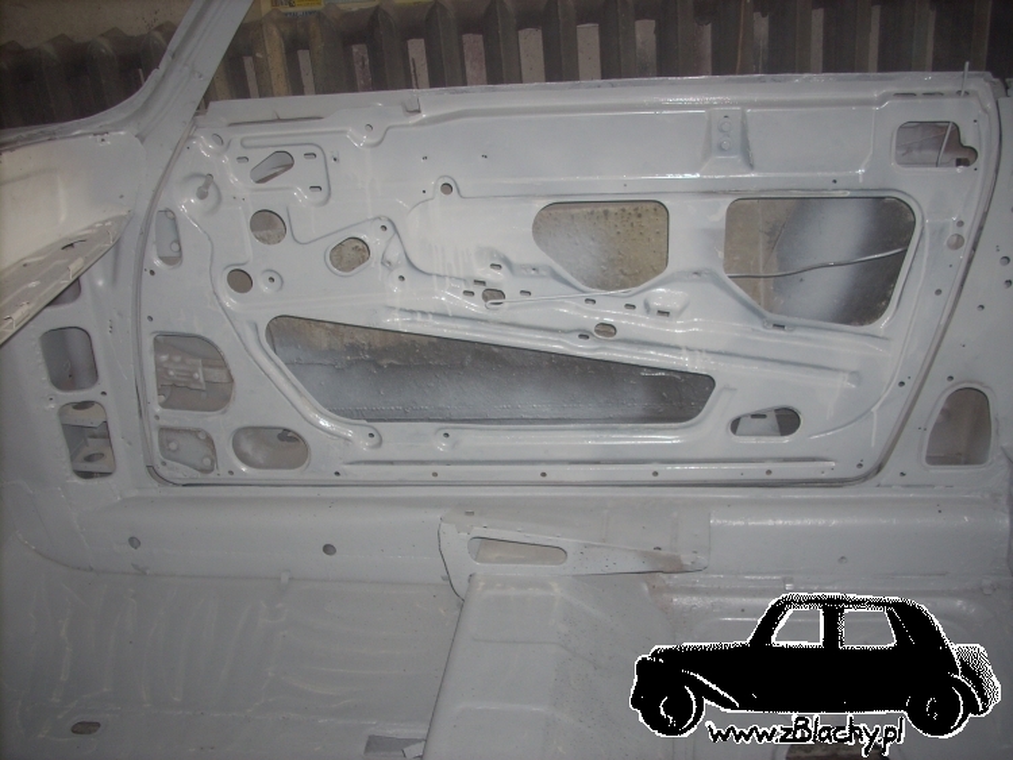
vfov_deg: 38.7
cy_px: 380
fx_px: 1083
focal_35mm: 37
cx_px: 506
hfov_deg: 50.1
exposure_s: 1/60
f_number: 2.8
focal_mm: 6.2
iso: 64
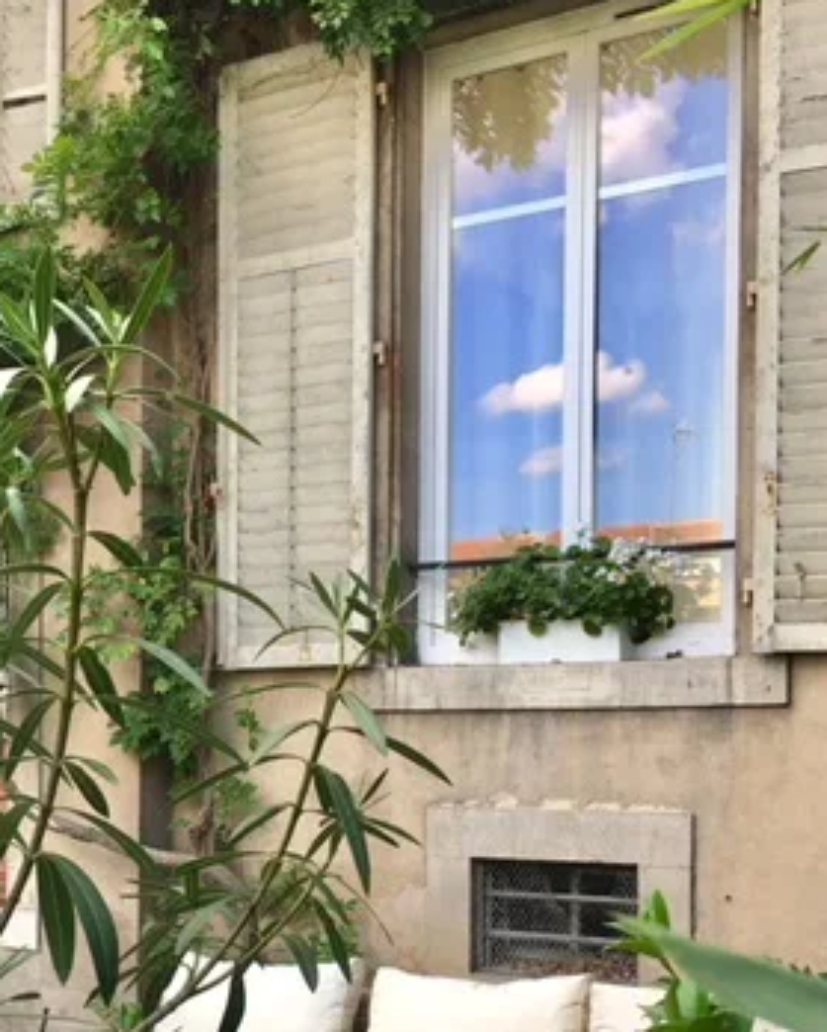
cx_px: 202
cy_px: 756
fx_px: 1589
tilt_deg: -0.6
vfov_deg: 35.3
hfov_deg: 28.7
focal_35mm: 52
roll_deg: -1.8
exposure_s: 1/203
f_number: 2.2
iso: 25
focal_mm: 4.15
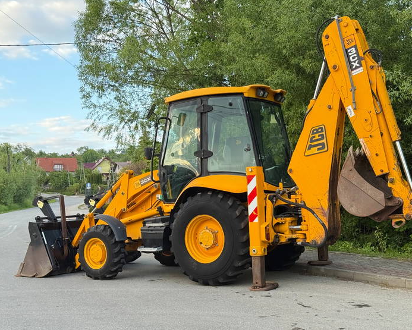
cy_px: 162
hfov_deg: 36.6
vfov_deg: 29.7
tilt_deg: +6.3
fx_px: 622
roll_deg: +3.0
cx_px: 223
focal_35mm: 51
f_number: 1.78
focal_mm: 6.76
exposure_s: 1/241
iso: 100
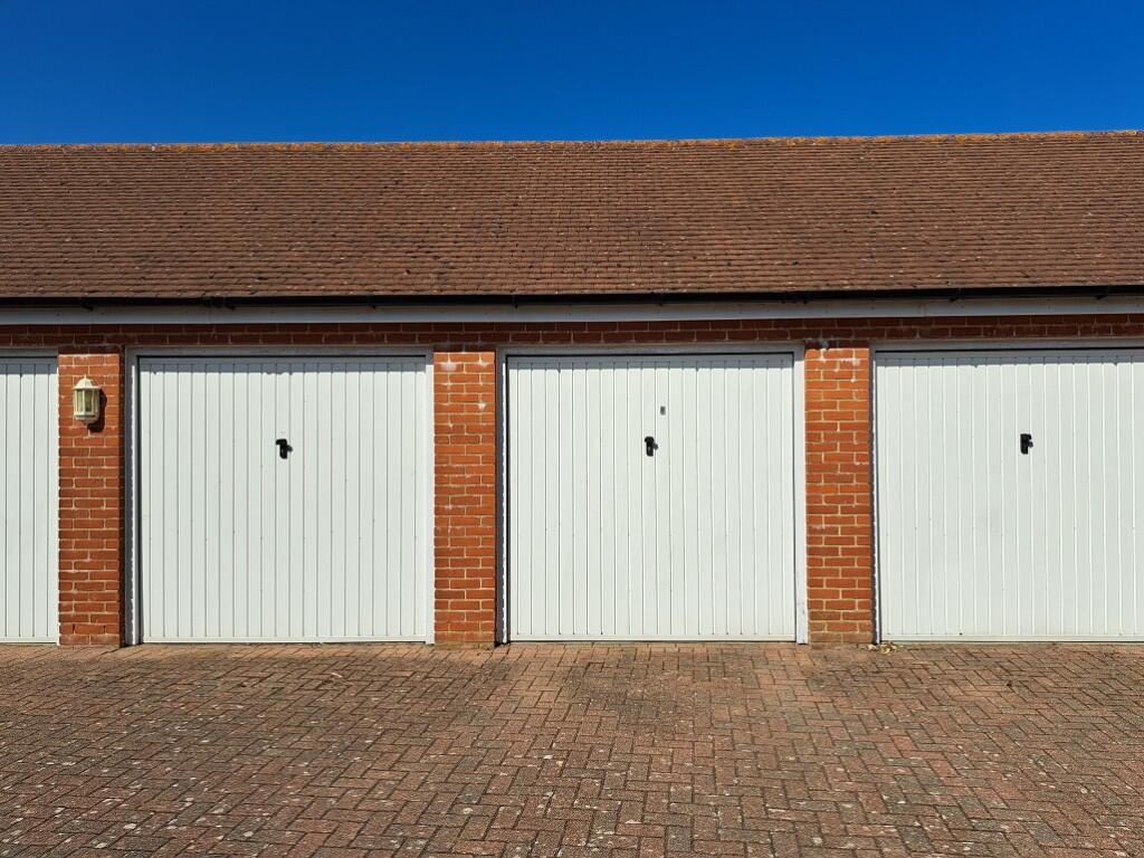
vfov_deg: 56.8
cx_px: 572
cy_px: 429
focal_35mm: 24
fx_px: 793
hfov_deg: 71.6
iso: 50
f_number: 1.8
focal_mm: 5.23
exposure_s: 1/1988
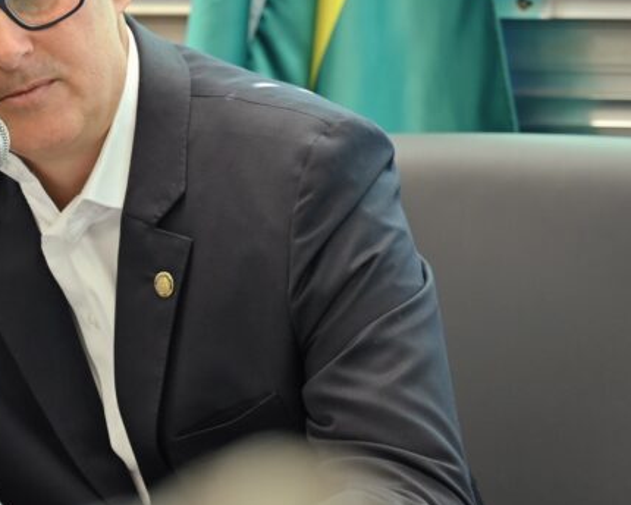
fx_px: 5005
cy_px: 227
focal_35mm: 268
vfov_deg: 5.8
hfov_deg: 7.2
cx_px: 166
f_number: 4
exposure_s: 1/80
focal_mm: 120
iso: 640
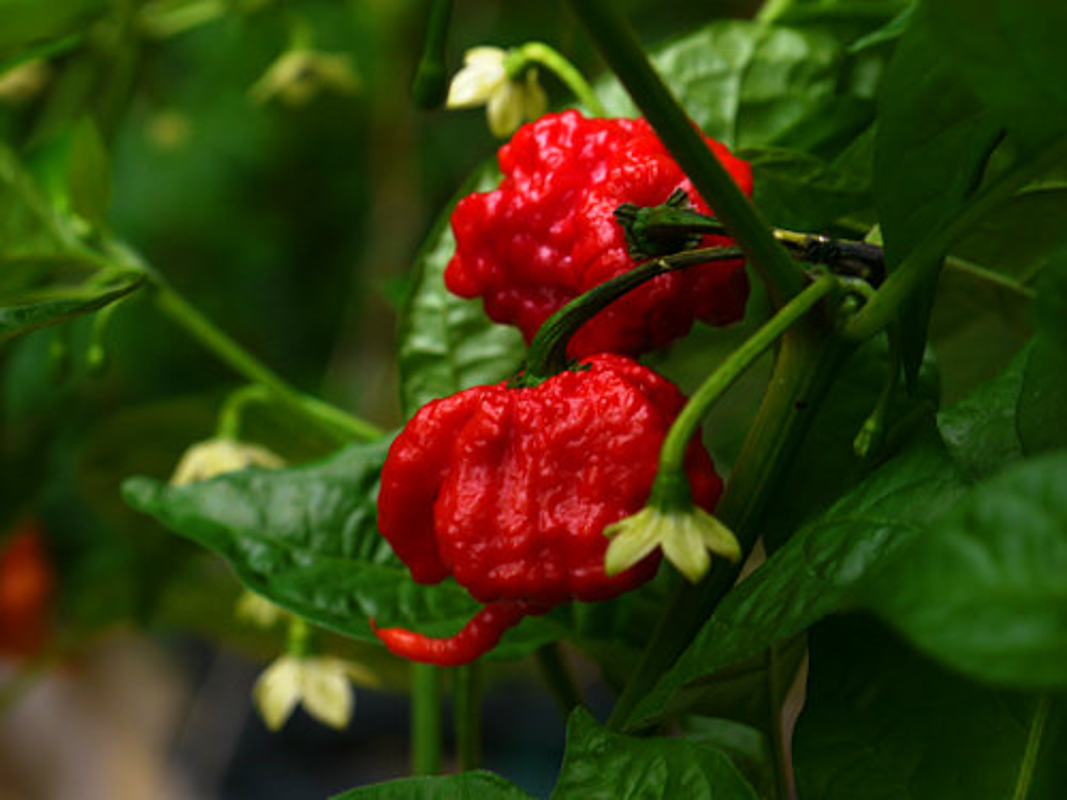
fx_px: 3082
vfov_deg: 14.8
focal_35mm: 100
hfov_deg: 19.6
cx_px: 534
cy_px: 400
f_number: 5.6
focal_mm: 50
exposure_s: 1/60
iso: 125
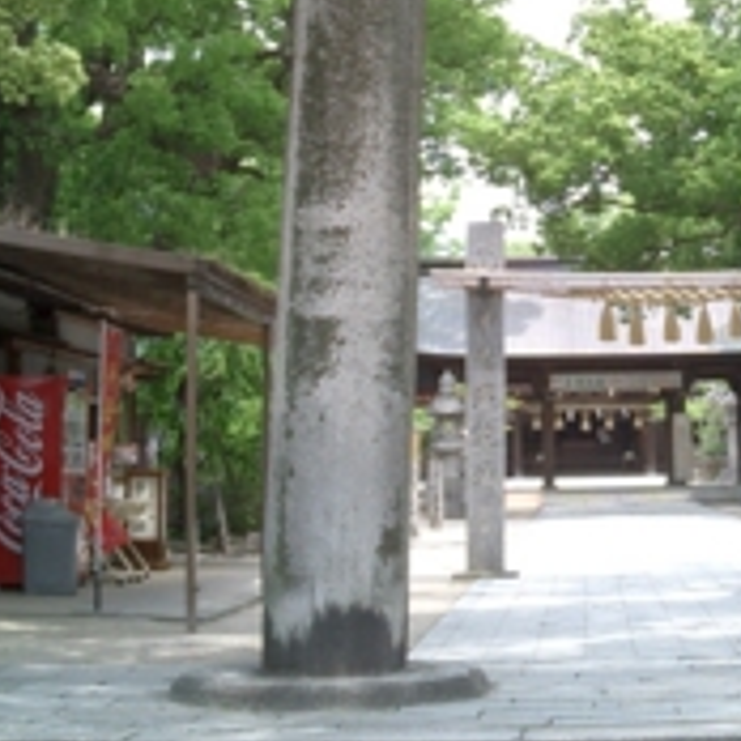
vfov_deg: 19.3
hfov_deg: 19.0
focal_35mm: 89
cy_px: 143
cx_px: 724
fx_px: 2155
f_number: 4.2
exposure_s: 1/200
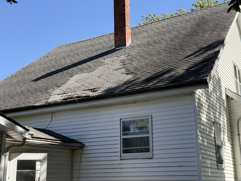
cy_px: 90
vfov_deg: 30.3
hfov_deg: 39.7
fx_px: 334
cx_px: 120
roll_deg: +1.0
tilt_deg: +13.8
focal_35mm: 48
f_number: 1.78
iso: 80
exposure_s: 1/2088
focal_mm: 6.76
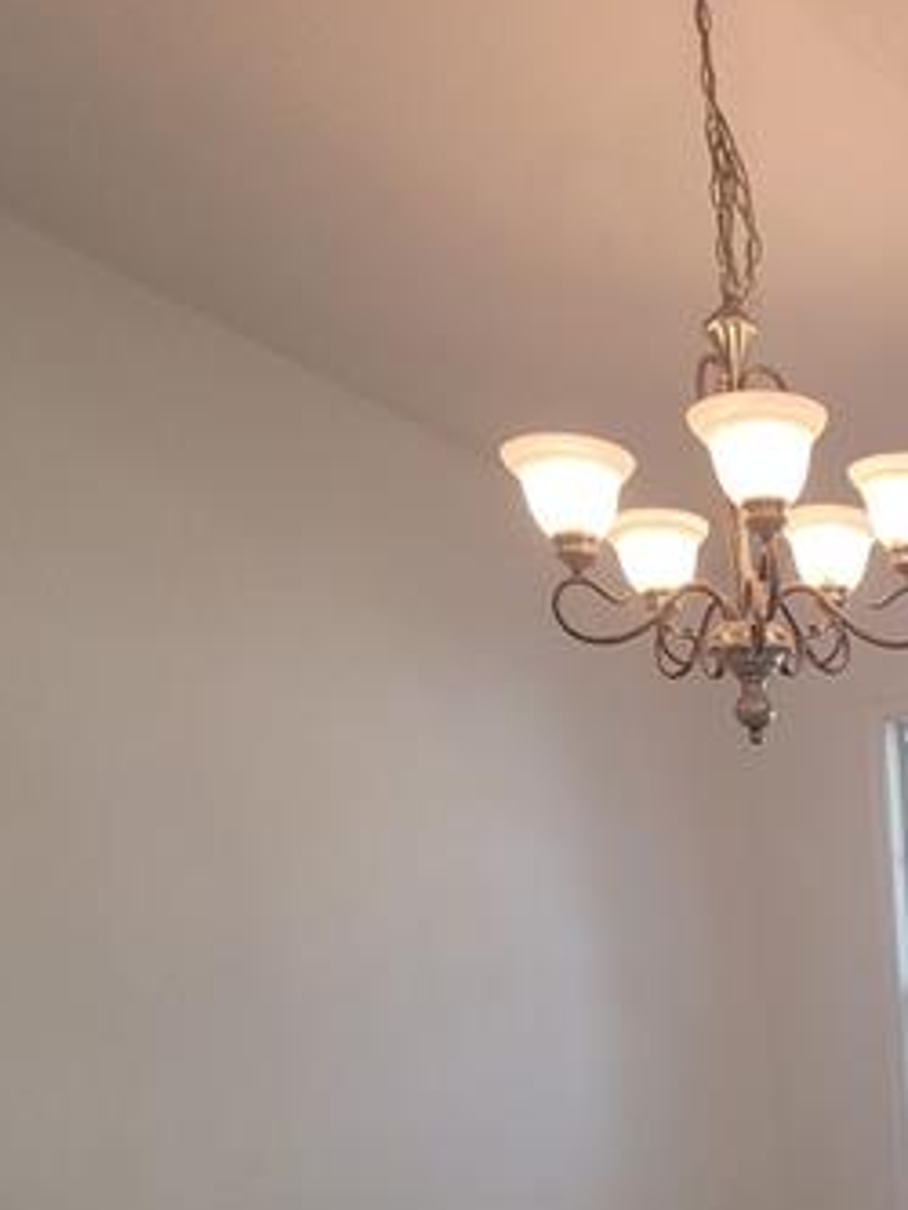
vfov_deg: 48.3
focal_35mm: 30
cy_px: 1235
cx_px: 912
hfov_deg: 40.8
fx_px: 1049
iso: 125
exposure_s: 1/60
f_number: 2.2
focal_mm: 2.2
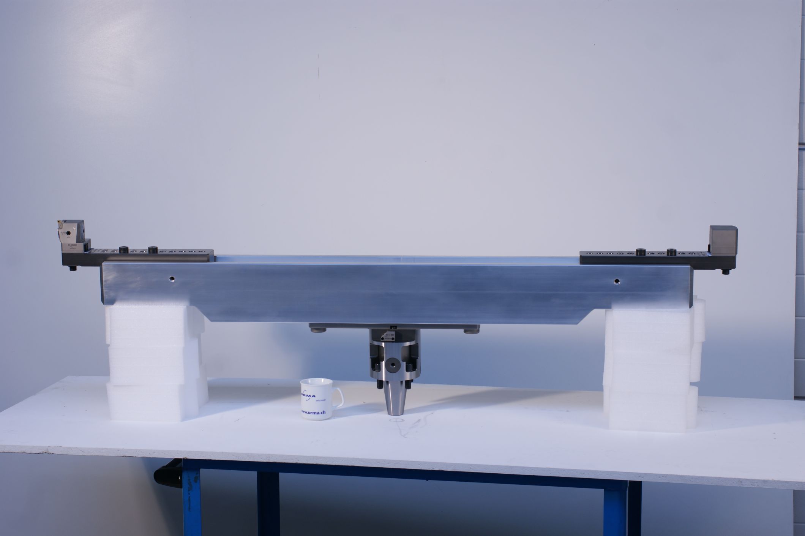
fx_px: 1676
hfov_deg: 27.0
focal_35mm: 75
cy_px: 268
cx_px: 402
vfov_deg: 18.2
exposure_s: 1/25
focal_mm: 50
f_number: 7.1
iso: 100
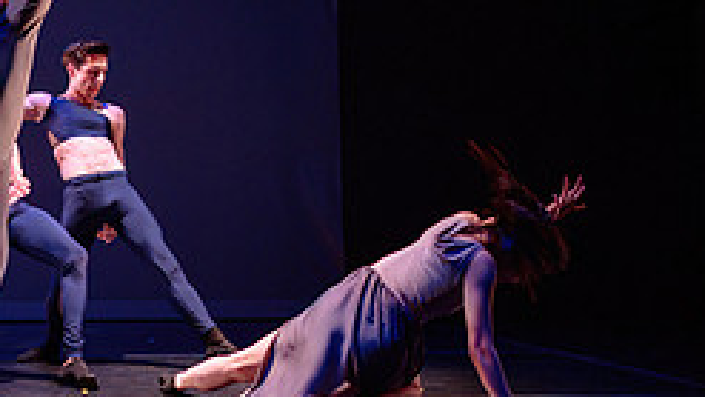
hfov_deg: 34.1
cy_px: 220
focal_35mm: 59
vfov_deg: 20.4
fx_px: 1103
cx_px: 114
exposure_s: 1/400
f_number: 1.4
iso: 1000
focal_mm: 24
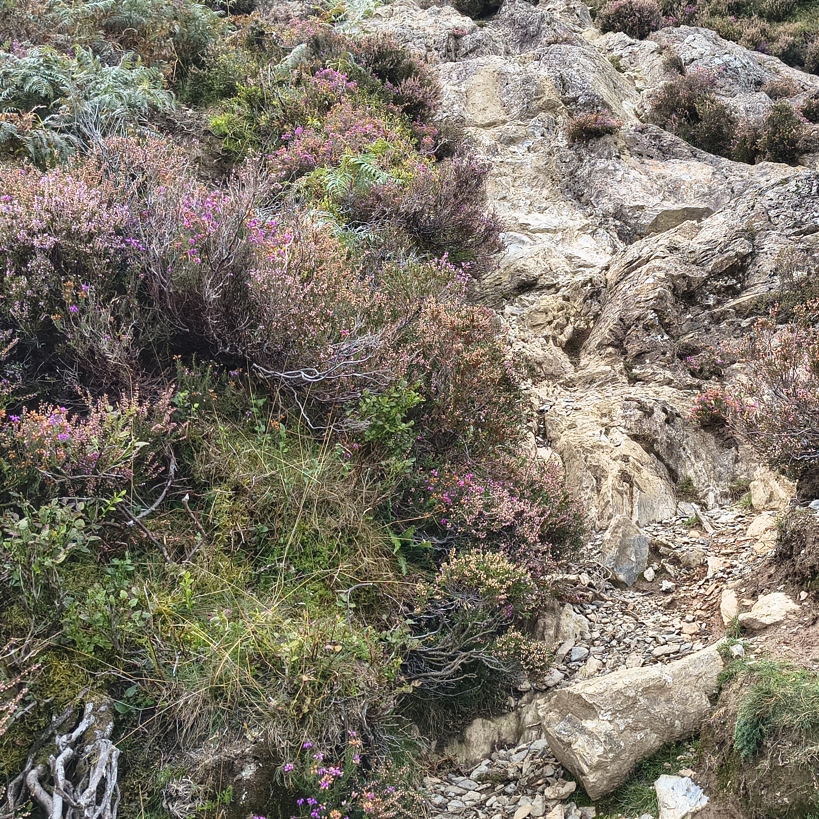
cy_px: 421
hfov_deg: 40.8
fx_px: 1071
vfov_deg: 41.9
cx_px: 599
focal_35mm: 40
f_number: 1.8
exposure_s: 1/879
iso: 101
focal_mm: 5.56
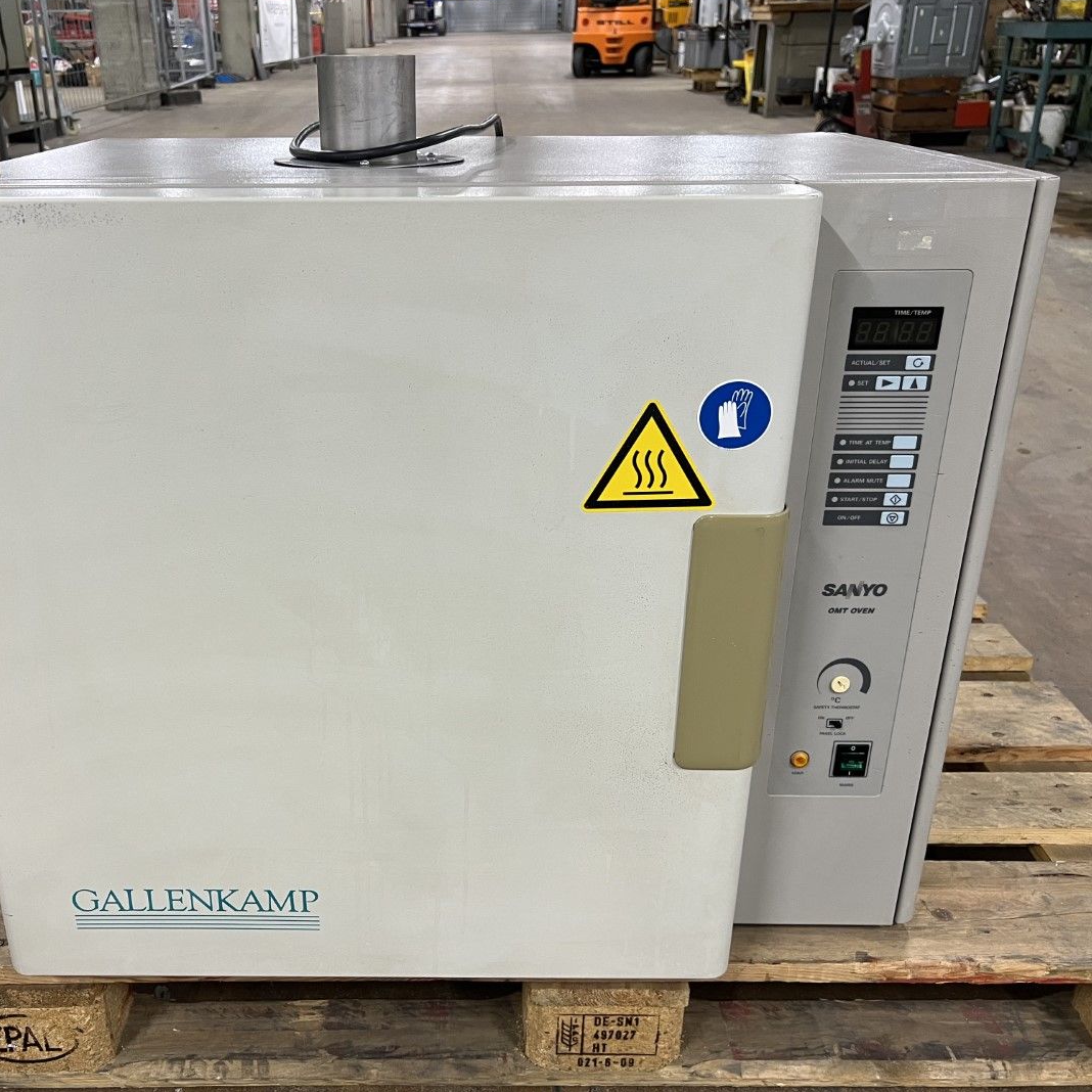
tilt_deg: -25.2
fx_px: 1106
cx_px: 440
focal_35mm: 31
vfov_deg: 52.5
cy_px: 543
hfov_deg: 52.2
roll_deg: +1.9
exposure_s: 1/50
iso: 100
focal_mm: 5.7
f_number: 1.5
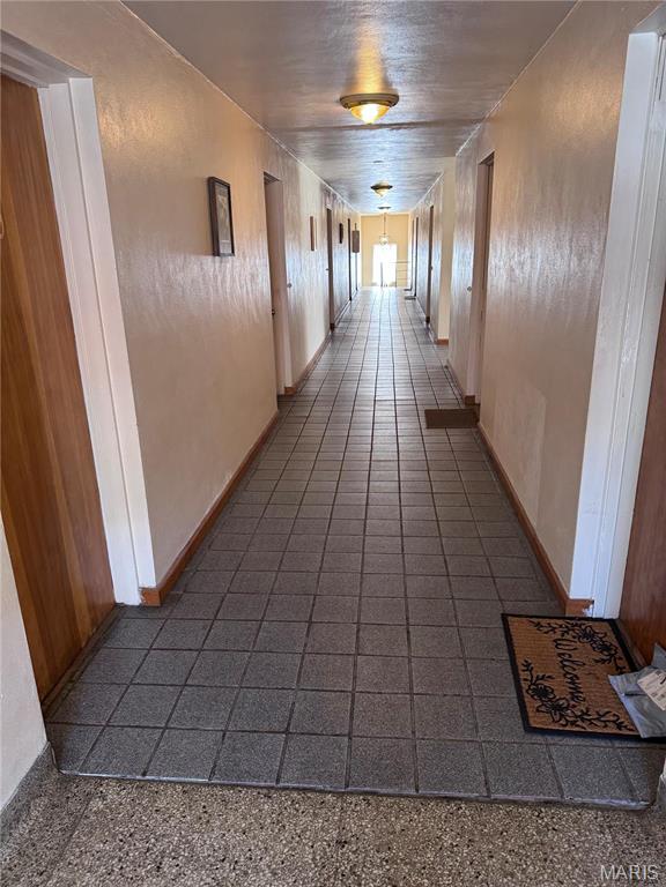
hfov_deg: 56.8
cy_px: 444
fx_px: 616
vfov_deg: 71.6
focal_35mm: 24
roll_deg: +3.2
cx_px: 333
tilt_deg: -17.5
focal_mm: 6.76
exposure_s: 1/60
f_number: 1.78
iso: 250
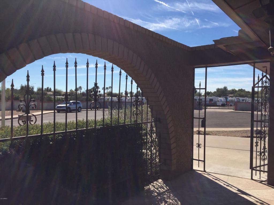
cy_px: 102
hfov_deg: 61.7
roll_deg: -1.3
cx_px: 137
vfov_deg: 48.2
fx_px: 230
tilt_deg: -0.9
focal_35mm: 29
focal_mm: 4.15
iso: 32
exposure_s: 1/3049
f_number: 2.2
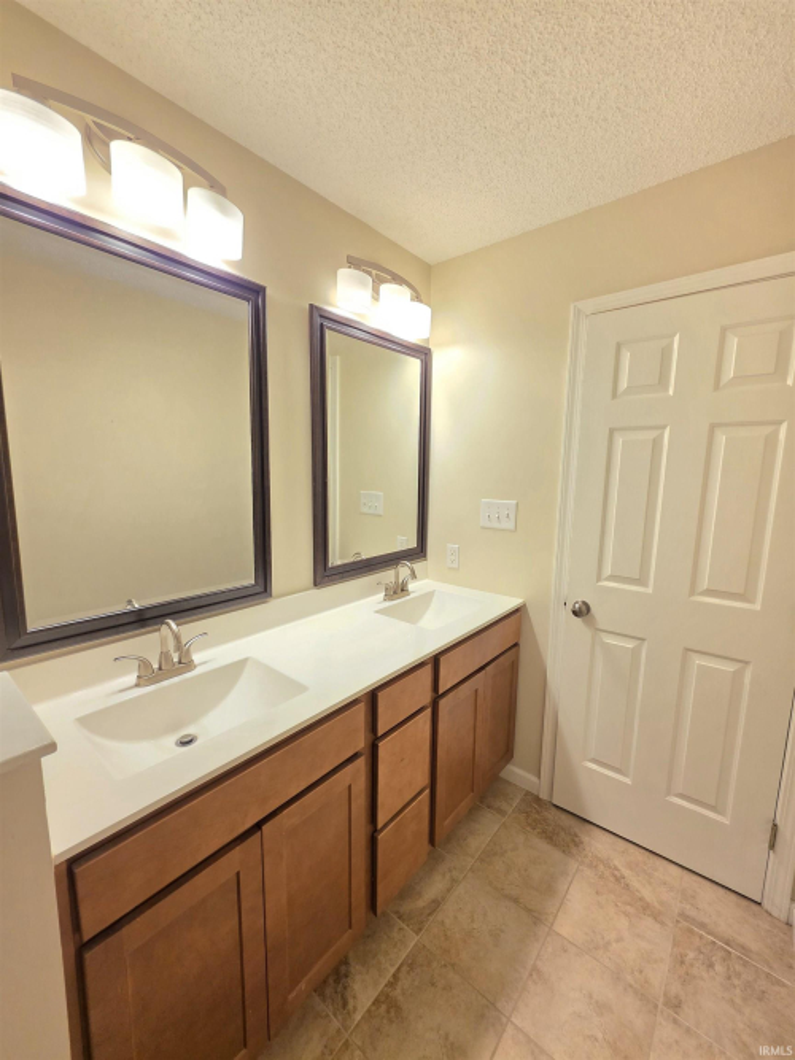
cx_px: 398
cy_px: 530
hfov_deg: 89.9
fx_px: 398
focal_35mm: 13
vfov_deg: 106.2
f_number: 1.9
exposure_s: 1/120
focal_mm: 2.2
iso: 200
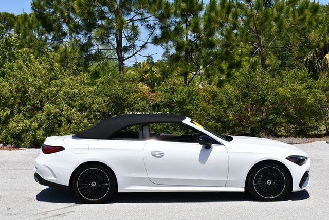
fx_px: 549
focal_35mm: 60
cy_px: 110
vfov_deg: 22.7
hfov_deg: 33.4
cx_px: 164
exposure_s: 1/250
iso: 100
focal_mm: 30
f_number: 8
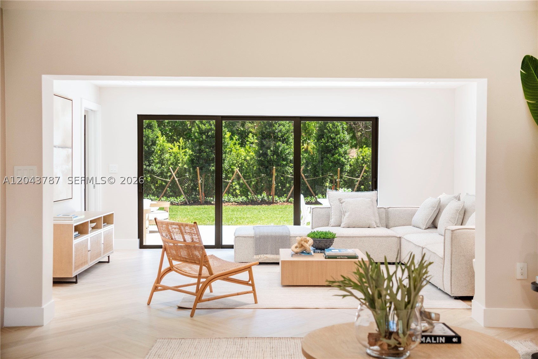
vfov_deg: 31.5
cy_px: 180
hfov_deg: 45.8
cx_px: 269
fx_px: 637
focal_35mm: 43
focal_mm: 28.4
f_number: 2.8
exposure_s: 1/400
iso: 250
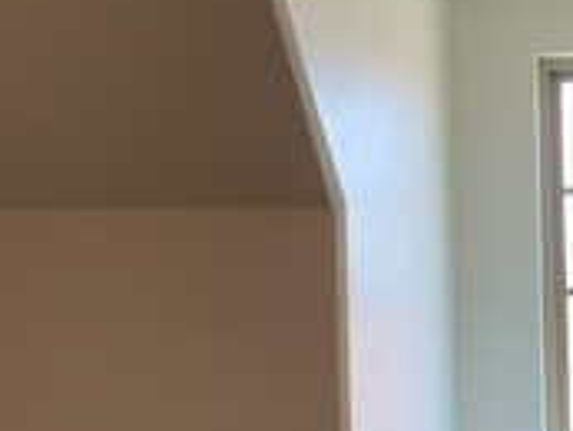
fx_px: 1772
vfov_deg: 13.7
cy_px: 428
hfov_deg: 17.9
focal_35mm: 107
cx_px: 583
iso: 32
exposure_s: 1/120
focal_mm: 3
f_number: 1.8
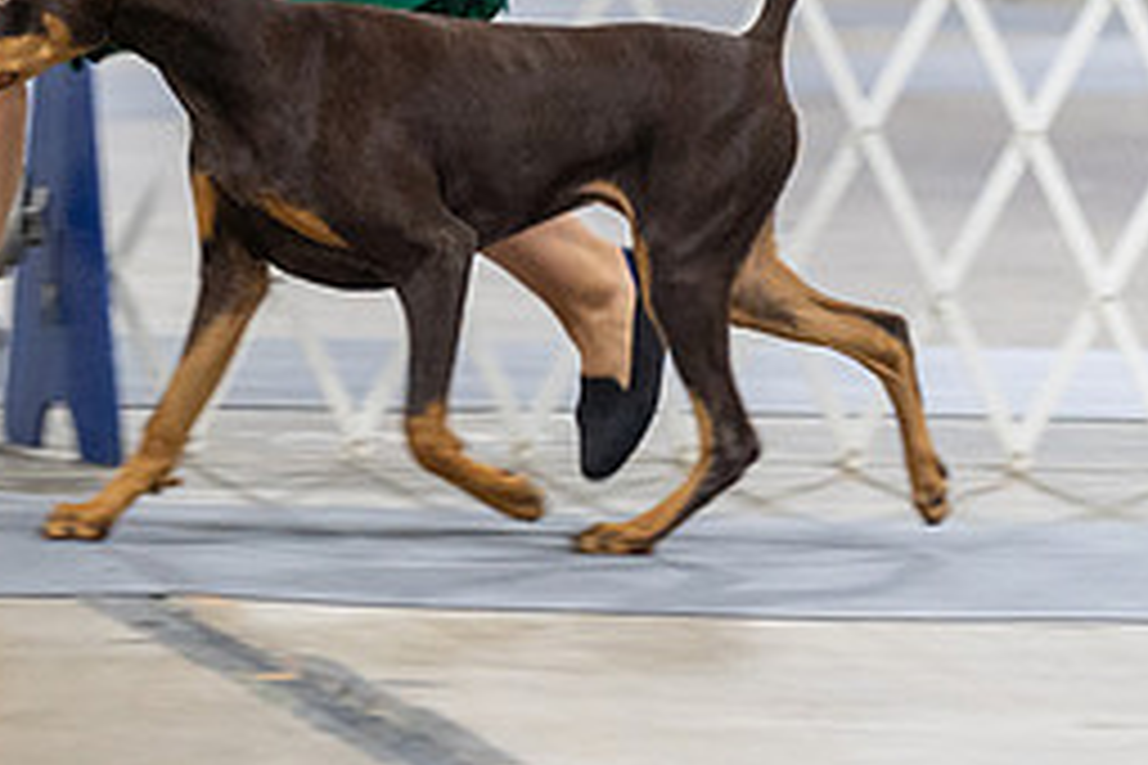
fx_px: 12659
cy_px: -72
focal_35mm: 397
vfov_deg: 3.5
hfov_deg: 5.2
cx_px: -61
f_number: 2.8
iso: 2500
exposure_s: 1/160
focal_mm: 150
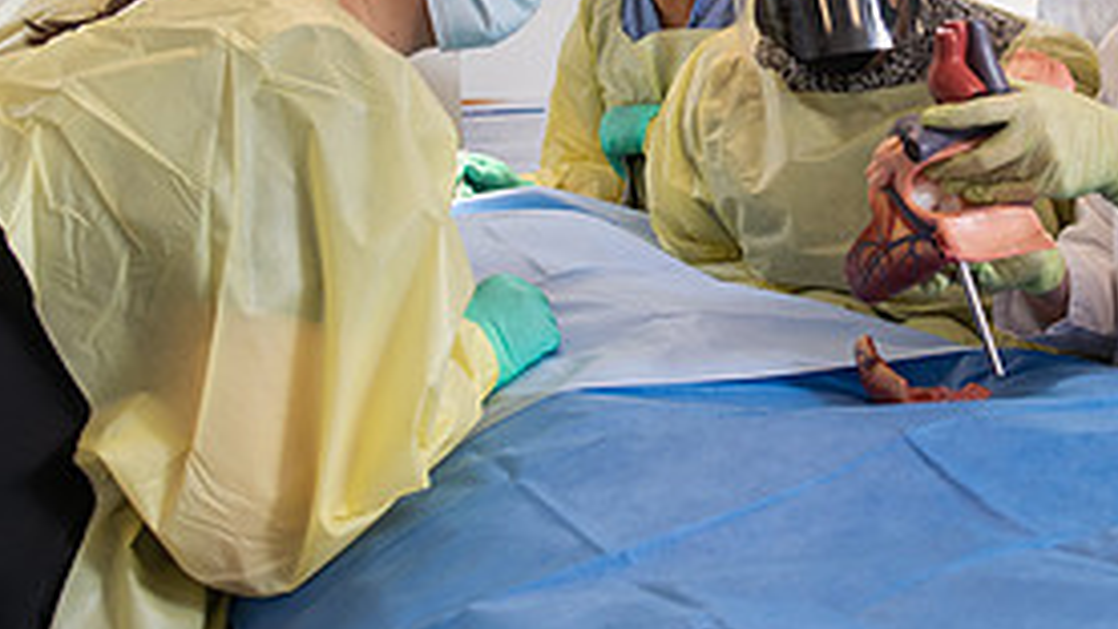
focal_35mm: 57
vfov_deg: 20.8
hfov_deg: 35.8
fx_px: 1690
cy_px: 103
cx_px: 840
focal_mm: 26
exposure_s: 1/200
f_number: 4
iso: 500
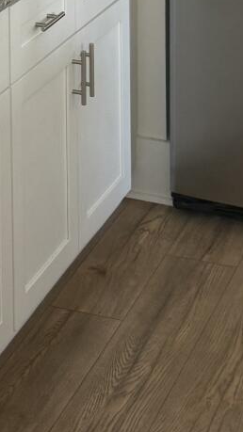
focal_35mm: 114
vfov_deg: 17.2
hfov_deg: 10.5
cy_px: -184
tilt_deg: -7.4
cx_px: -18
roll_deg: +0.5
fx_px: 1307
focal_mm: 6.76
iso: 100
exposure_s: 1/60
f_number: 1.78
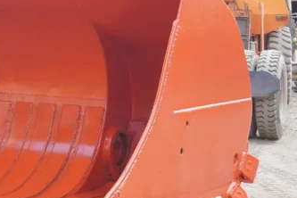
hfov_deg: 16.6
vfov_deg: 11.3
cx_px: 19
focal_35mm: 121
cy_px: 83
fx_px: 999
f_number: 5
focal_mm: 35
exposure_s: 1/200
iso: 640
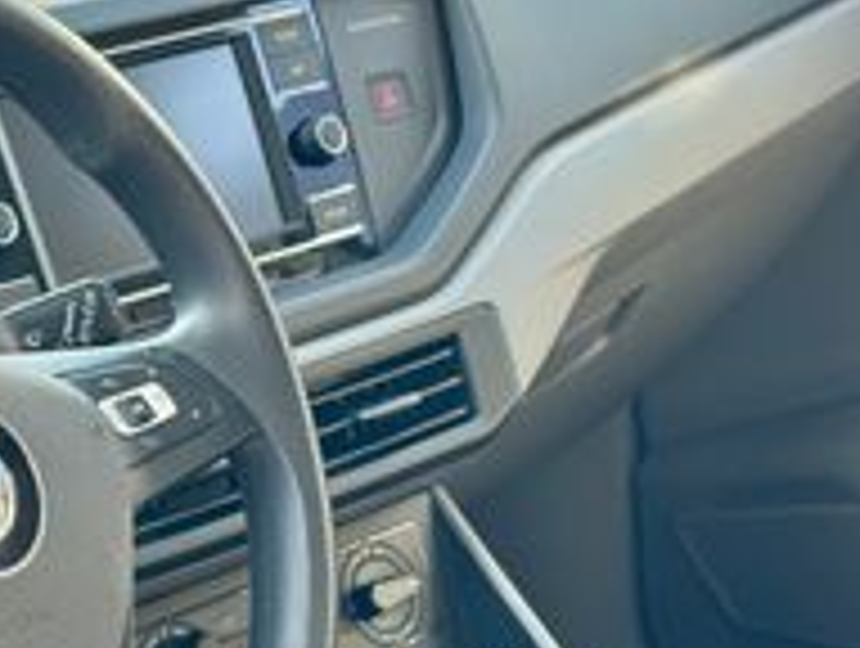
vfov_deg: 12.6
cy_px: 504
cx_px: -63
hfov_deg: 16.2
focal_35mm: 118
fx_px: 2937
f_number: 1.78
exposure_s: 1/67
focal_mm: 6.76
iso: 100
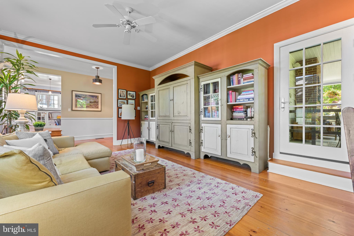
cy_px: 118
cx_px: 177
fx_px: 138
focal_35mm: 14
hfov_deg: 104.3
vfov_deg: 81.2
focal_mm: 14
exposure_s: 1
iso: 200
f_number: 7.1
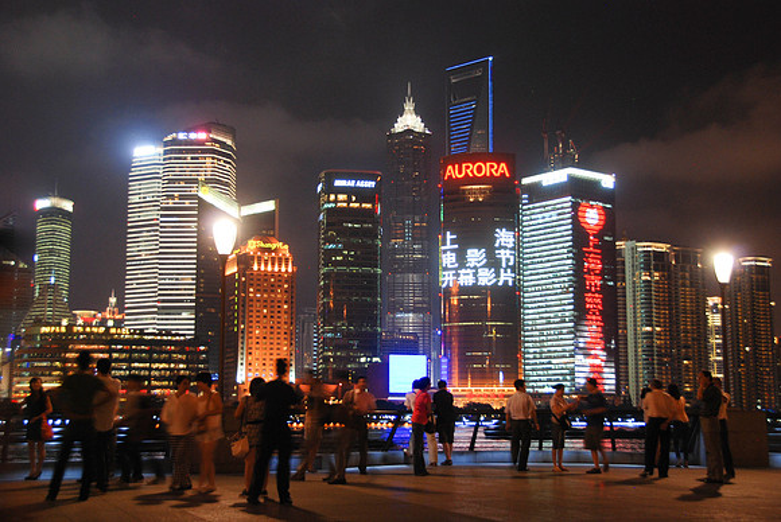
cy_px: 261
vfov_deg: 28.1
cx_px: 390
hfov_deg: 41.1
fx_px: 1042
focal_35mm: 48
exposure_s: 1/4
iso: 320
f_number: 4.2
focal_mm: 32
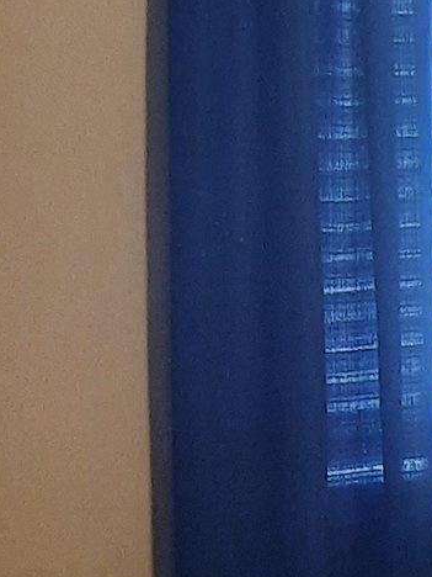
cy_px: 351
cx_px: 940
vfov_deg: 16.0
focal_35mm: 123
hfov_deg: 10.7
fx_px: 2047
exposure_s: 1/30
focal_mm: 4.6
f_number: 2
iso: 320
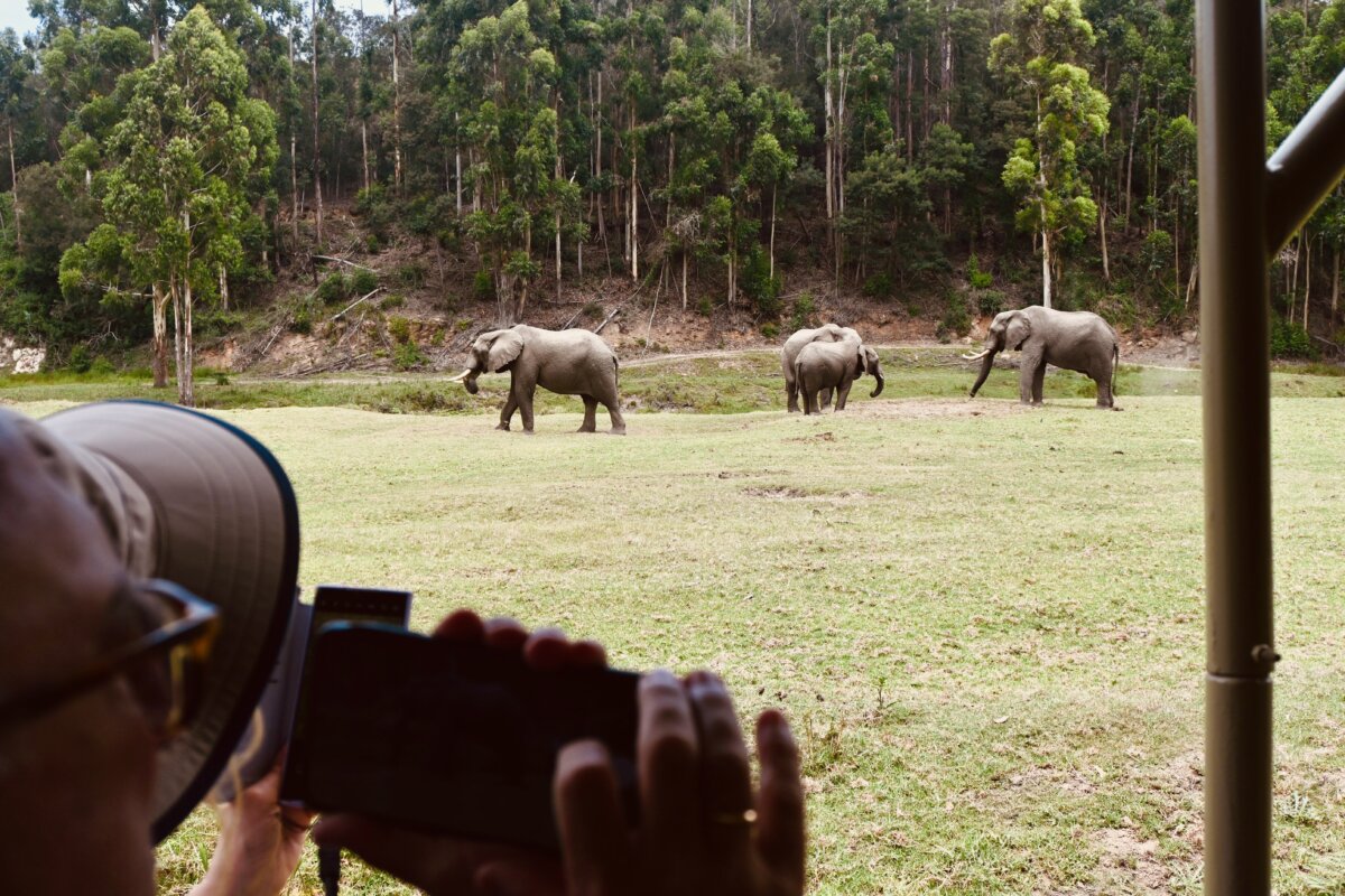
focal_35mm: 42
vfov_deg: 31.9
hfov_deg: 46.4
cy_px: 448
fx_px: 1569
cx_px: 672
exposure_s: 1/320
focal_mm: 28
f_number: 6.3
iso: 100
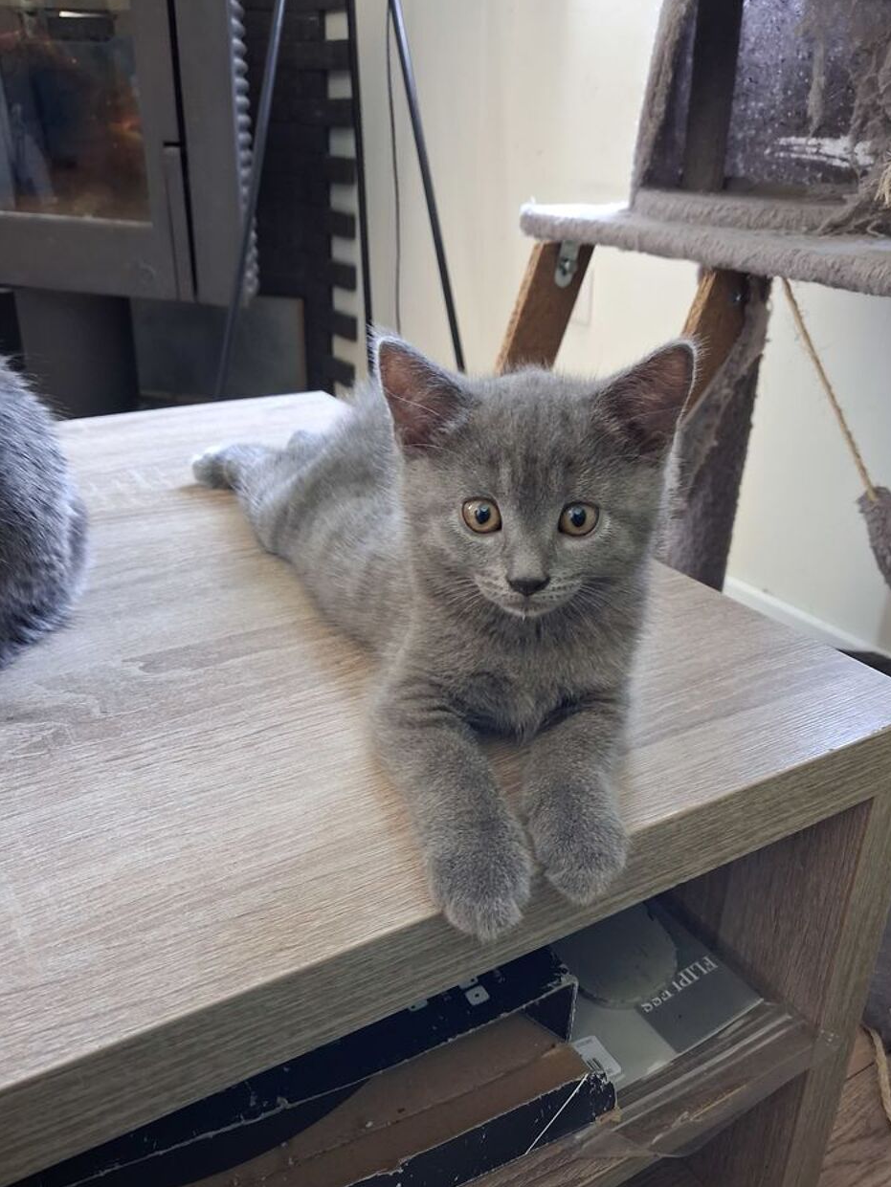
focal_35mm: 29
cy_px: 633
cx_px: 477
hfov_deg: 48.2
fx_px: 995
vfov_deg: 61.6
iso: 500
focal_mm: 4
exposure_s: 1/25
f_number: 1.8
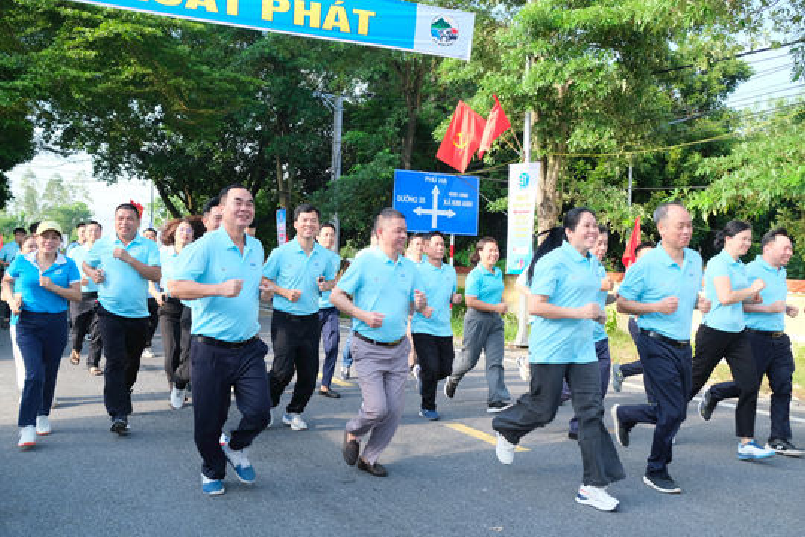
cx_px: 402
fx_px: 783
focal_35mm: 35
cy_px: 268
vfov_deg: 37.9
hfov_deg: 54.4
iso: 320
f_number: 4
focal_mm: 23
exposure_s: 1/240
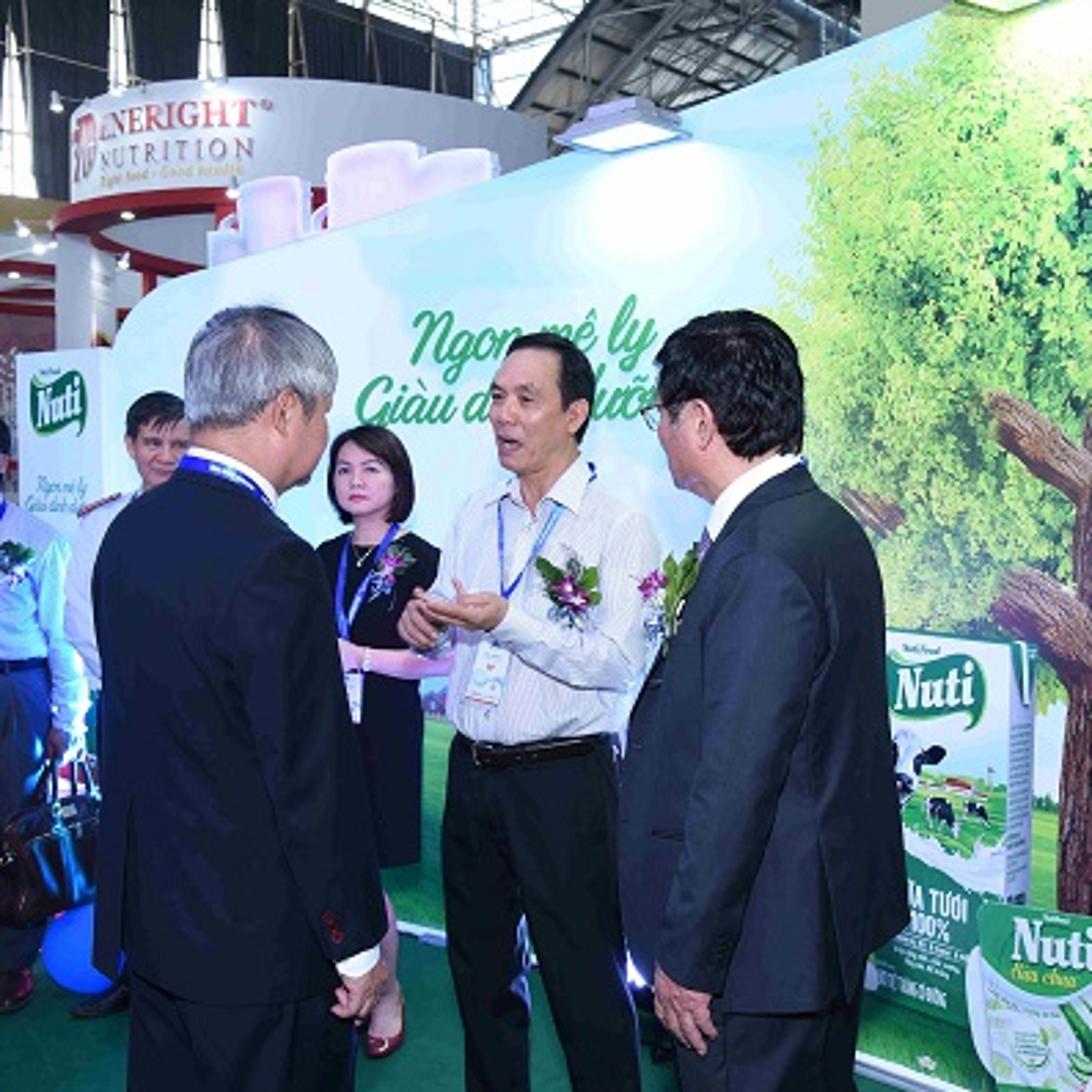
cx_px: 718
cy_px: 571
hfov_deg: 44.3
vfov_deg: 44.9
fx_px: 1321
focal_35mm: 37
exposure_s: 1/60
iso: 1250
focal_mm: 27
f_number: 5.6
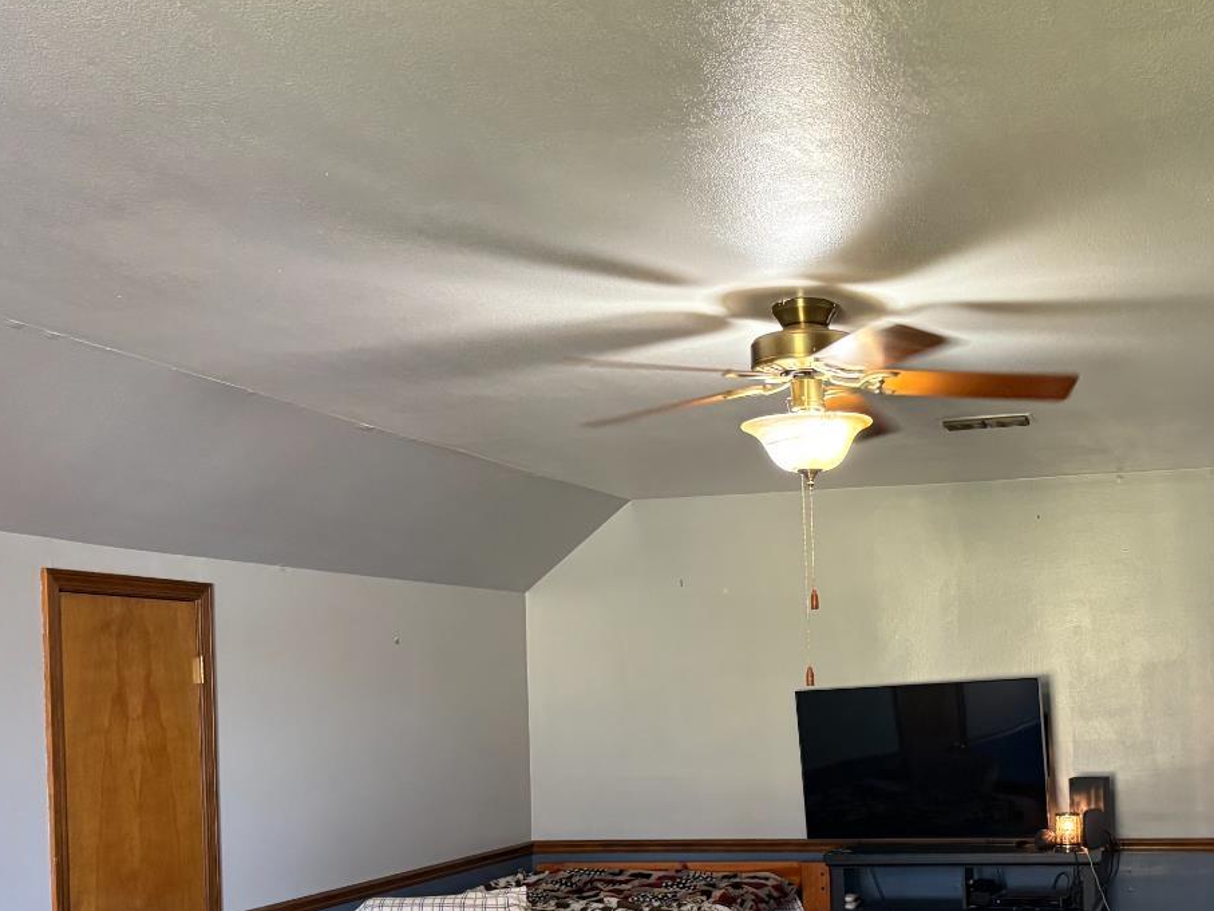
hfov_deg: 42.6
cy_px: 697
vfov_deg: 32.9
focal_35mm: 43
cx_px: 903
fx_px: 1508
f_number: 1.6
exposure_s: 1/60
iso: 250
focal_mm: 5.96
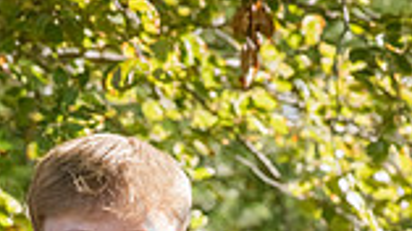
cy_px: 546
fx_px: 4421
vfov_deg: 3.0
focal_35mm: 405
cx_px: 115
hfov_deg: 5.3
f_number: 9
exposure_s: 1/500
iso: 800
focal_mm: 135
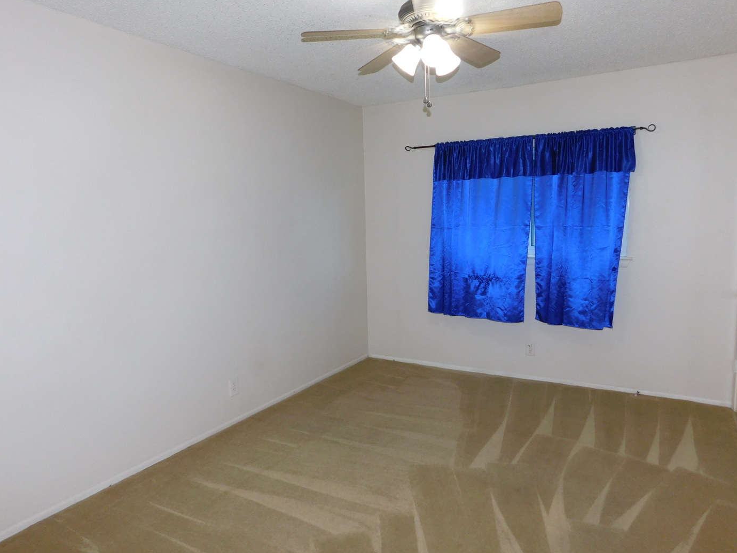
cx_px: 366
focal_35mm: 24
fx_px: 511
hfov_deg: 71.6
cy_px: 274
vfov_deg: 56.8
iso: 200
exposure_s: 1/30
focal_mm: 4
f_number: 3
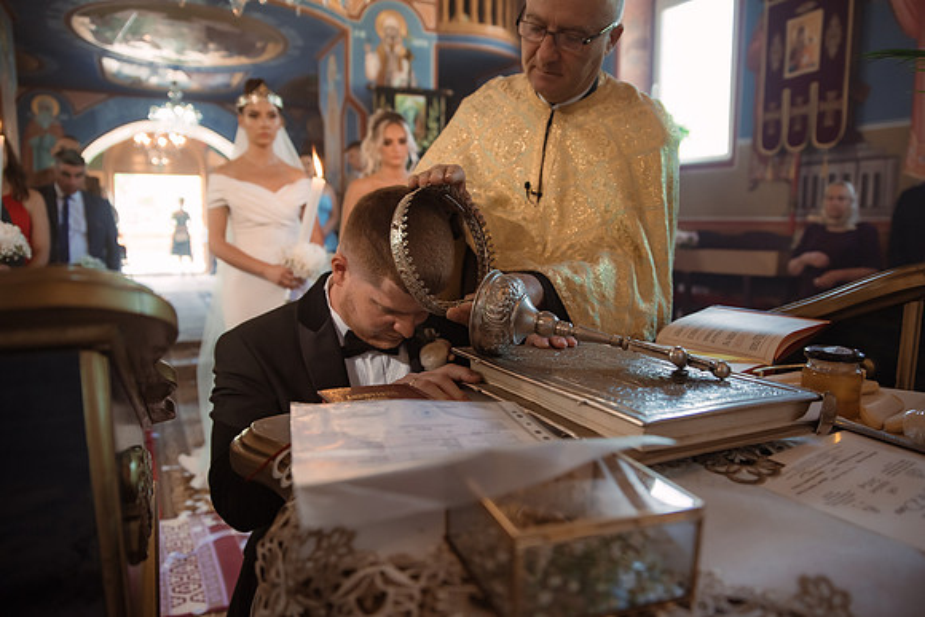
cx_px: 480
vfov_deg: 51.4
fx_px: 641
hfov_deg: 71.6
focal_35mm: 25
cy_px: 320
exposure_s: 1/200
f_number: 2.8
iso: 1250
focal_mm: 24
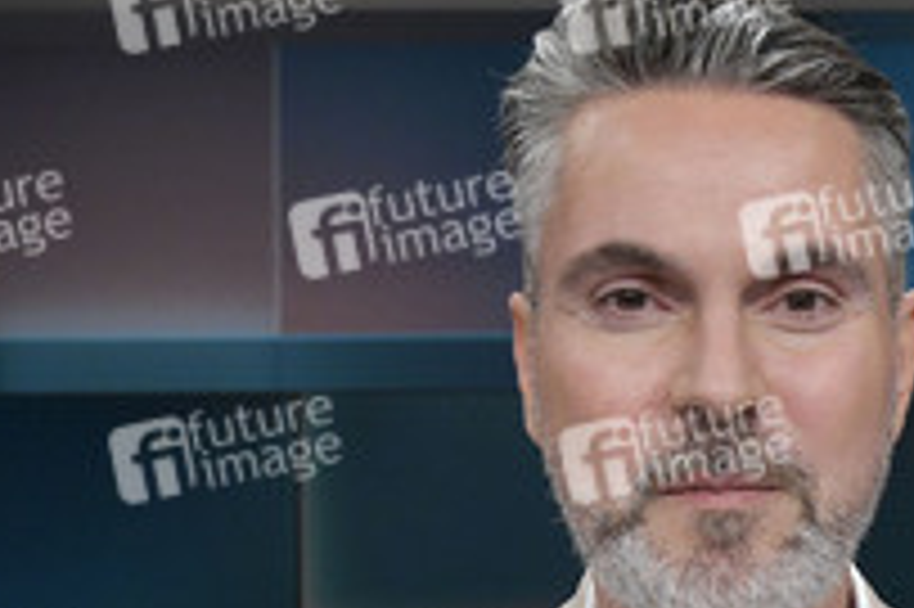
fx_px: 1750
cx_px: 736
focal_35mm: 69
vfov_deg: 19.3
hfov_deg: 28.6
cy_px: 563
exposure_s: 1/200
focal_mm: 31
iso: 2500
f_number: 5.6
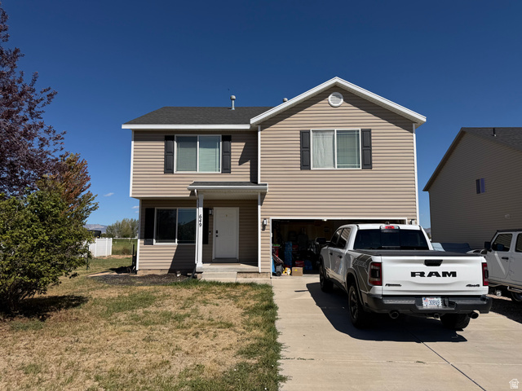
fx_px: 362
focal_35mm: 24
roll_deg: +0.5
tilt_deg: +6.3
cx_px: 261
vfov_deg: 56.8
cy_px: 196
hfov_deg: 71.6
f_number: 1.78
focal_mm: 6.76
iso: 80
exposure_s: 1/8130
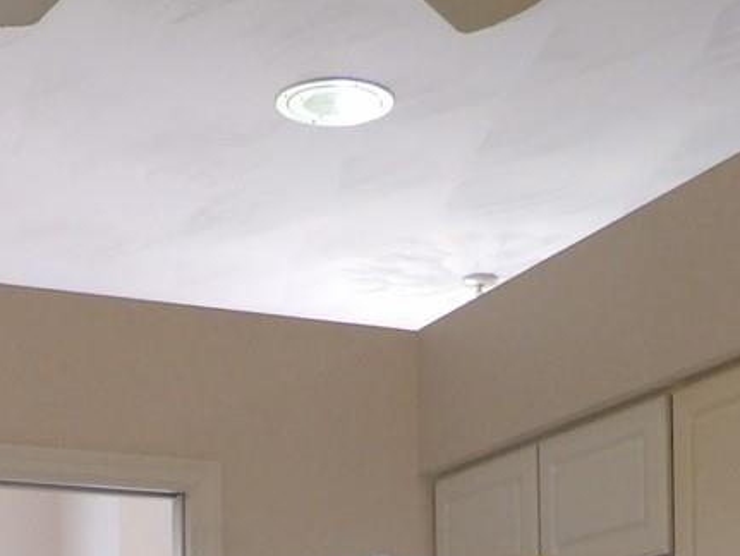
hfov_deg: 21.9
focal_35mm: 89
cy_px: 944
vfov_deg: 14.9
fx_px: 1904
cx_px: 273
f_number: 2.8
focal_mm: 4.3
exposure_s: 1/33
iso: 196
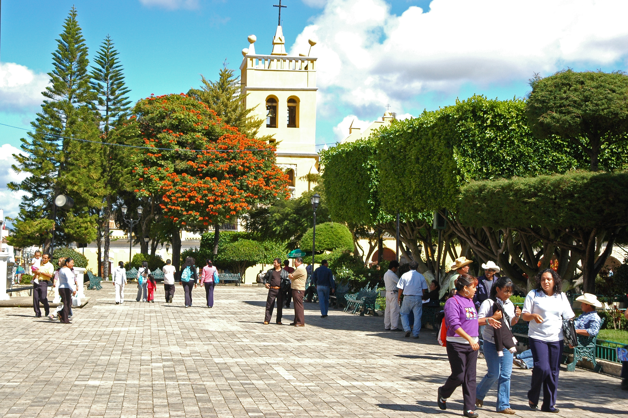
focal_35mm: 63
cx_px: 314
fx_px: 1098
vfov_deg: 21.5
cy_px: 209
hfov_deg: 31.9
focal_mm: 42
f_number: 10
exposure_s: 1/320
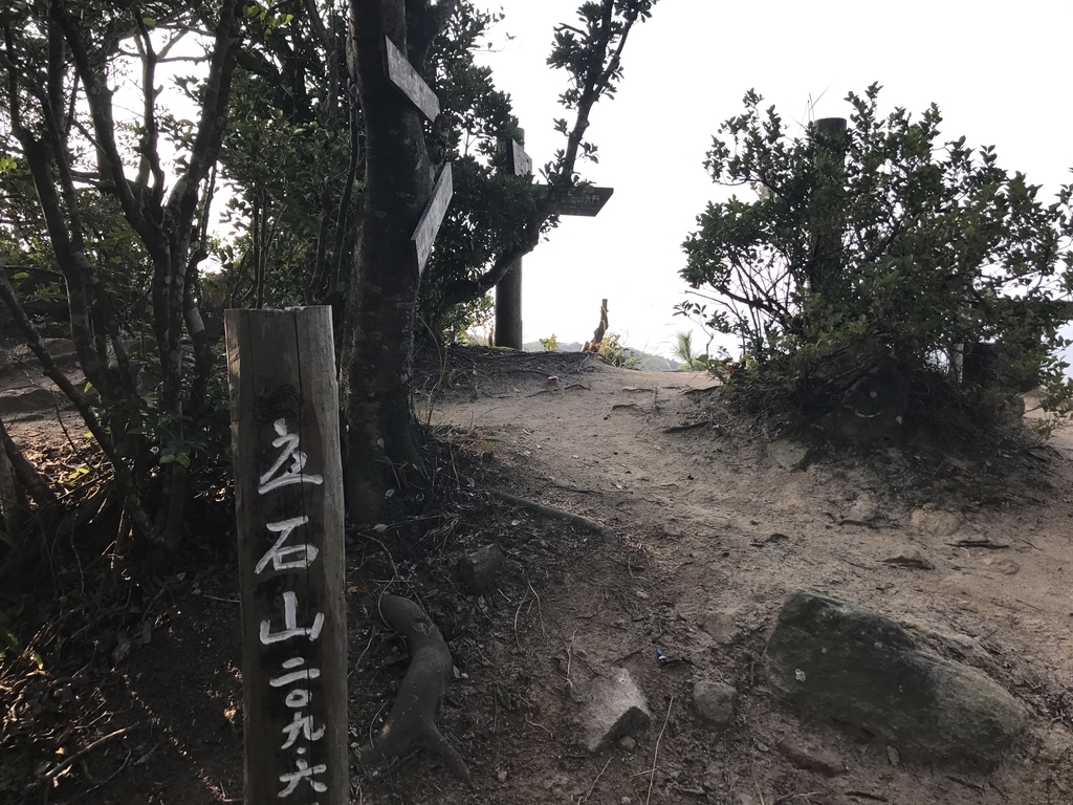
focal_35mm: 28
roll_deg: -2.3
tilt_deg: -4.0
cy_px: 402
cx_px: 536
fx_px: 868
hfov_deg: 63.4
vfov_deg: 49.7
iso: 20
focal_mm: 3.99
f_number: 1.8
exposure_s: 1/689
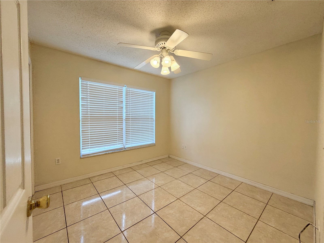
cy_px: 122
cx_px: 162
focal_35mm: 14
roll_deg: +0.2
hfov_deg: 102.1
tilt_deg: -1.7
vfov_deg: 85.7
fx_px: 131
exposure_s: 1/120
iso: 160
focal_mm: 2.22
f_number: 2.2
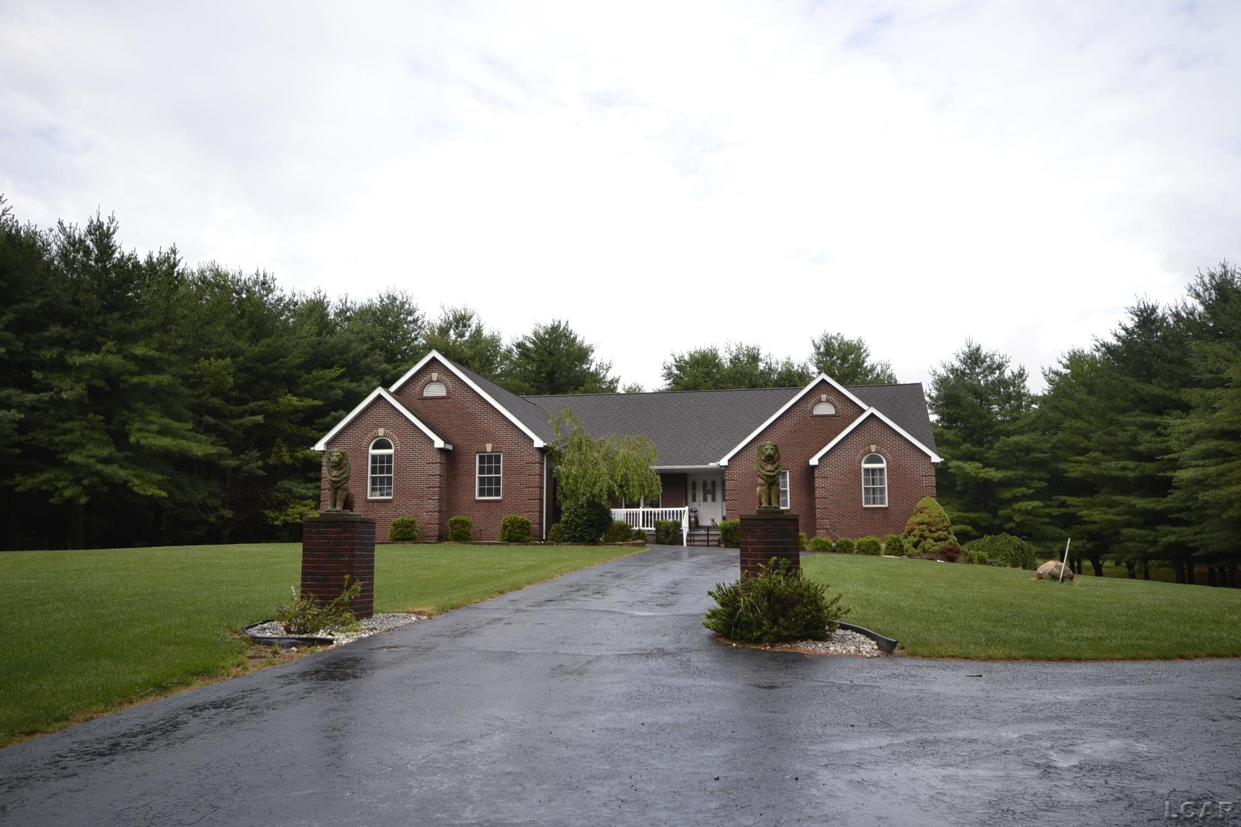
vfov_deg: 43.6
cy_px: 414
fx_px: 1034
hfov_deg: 61.9
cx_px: 620
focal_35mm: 30
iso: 100
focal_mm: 20
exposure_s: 1/200
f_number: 6.3
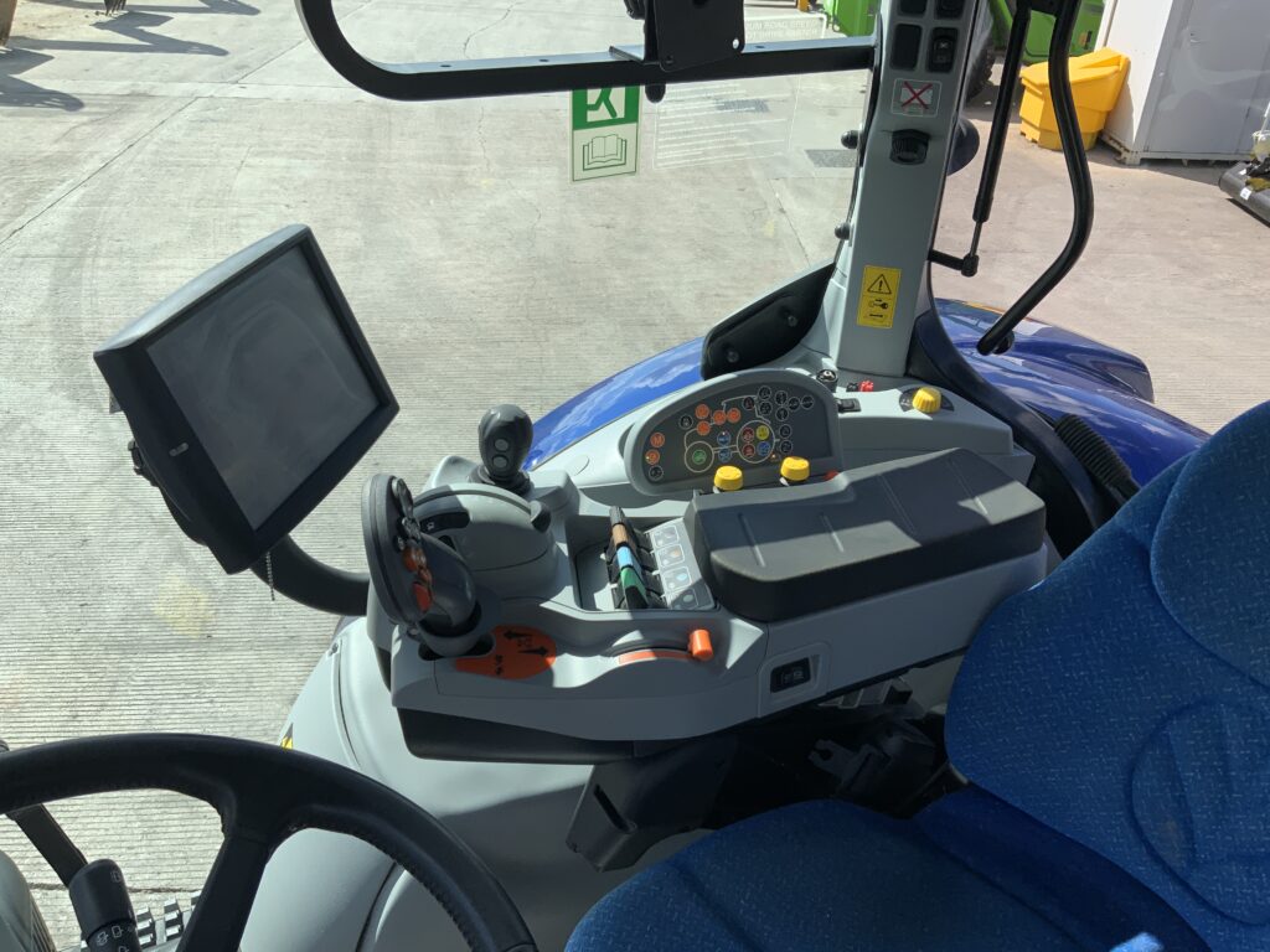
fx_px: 1064
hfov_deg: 61.7
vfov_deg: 48.2
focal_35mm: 29
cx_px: 635
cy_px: 476
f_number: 1.8
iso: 16
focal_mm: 3
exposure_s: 1/944
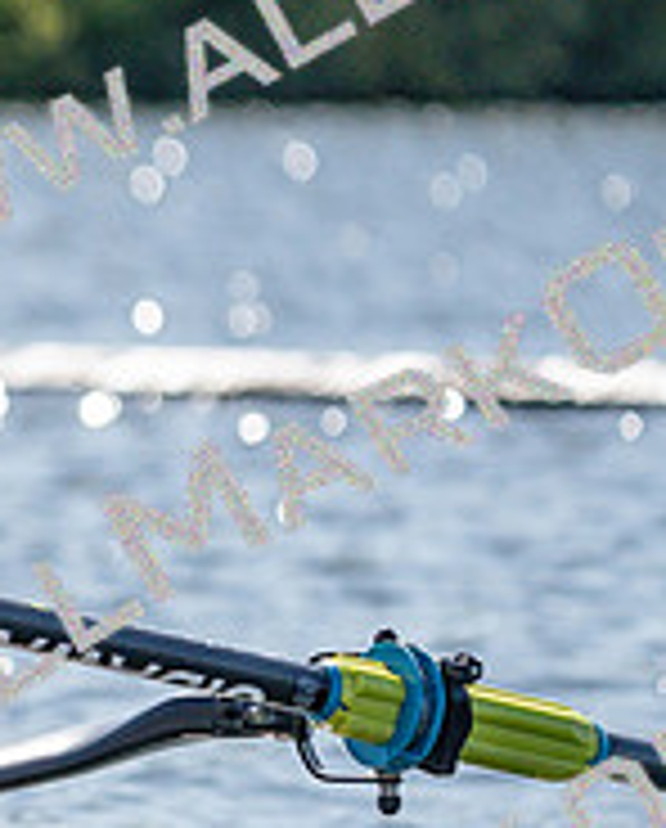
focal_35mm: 605
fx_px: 14857
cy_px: 407
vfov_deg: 3.2
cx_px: -572
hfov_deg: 2.6
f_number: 5.6
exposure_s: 1/2000
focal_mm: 205
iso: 250
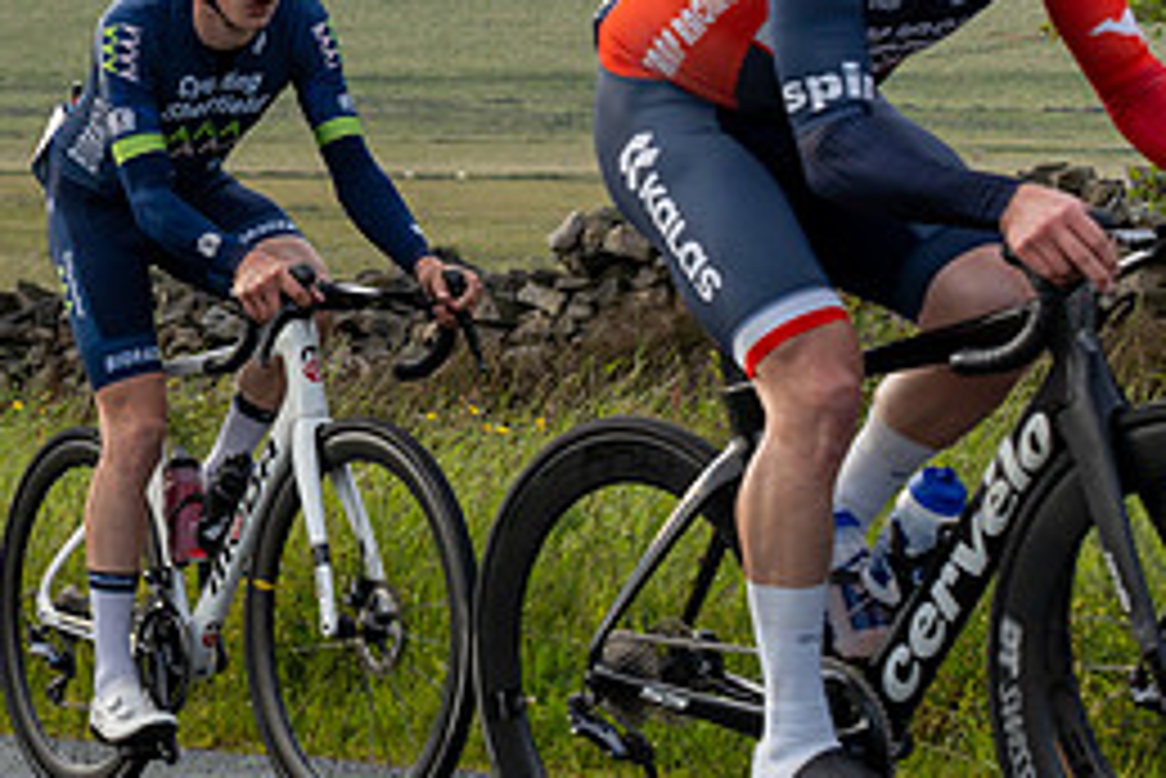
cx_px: -271
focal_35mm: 148
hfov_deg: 13.4
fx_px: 4796
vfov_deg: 9.2
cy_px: -4
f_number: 5.6
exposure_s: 1/500
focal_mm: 55
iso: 200
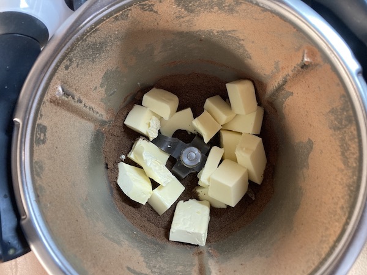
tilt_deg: -83.3
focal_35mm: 28
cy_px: 138
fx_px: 297
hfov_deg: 63.4
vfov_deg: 49.7
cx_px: 184
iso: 200
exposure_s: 1/50
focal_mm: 3.99
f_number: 1.8
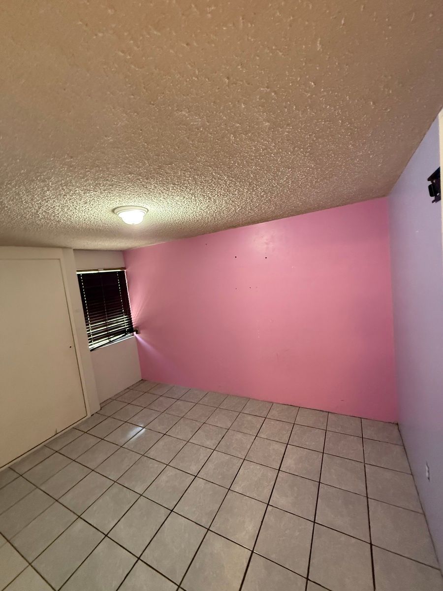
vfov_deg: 102.1
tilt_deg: -3.3
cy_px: 296
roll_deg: +8.1
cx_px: 222
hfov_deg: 85.7
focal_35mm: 14
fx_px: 239
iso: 640
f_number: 2.2
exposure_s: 1/60
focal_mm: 2.22
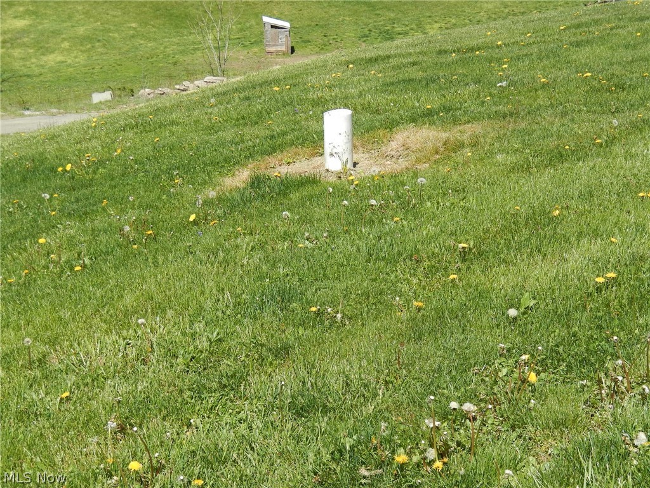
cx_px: 325
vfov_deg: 25.7
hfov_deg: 33.8
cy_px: 244
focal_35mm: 57
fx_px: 1070
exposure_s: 1/640
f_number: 4.1
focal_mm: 10.2
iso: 125
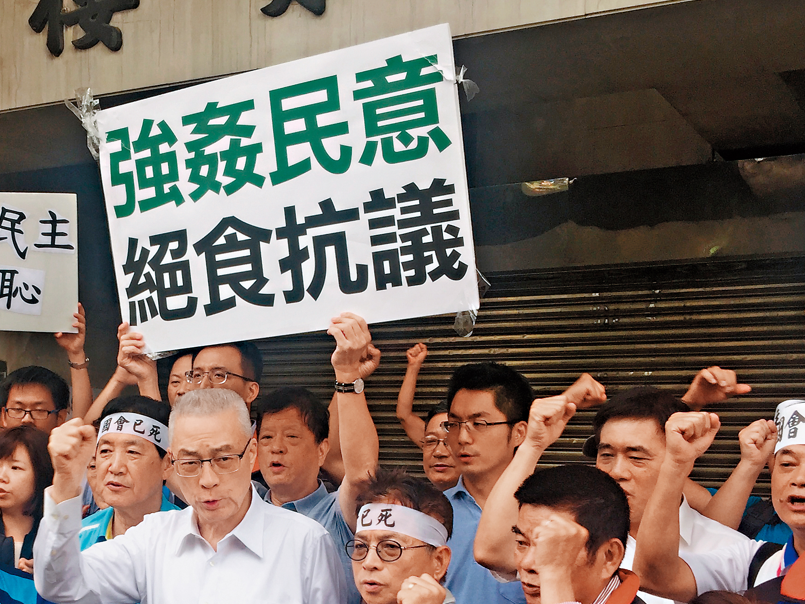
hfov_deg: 34.8
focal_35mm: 54
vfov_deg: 26.4
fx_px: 1256
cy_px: 502
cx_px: 199
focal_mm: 4.15
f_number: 2.2
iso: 32
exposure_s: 1/138
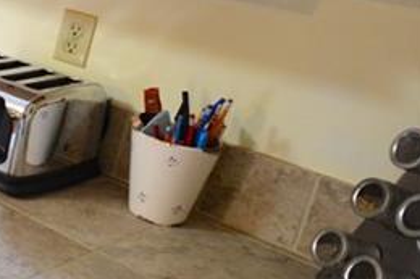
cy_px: 31
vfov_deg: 22.4
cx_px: -397
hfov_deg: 19.9
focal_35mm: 59
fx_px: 688
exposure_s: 1/30
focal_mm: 10
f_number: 3.5
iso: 1250
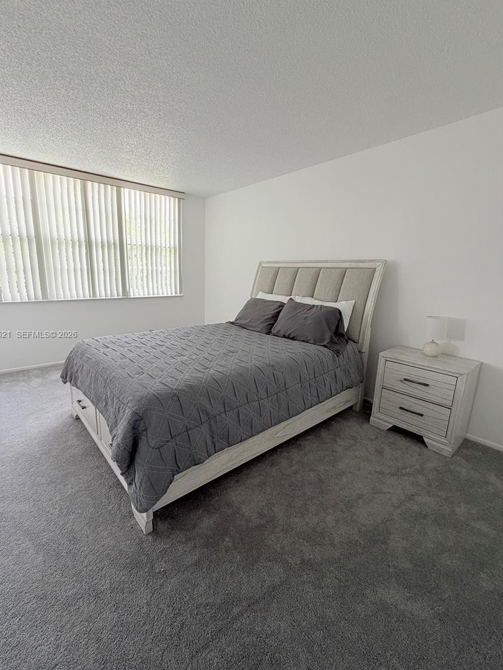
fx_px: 291
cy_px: 335
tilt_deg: -12.5
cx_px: 235
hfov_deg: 81.6
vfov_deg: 98.2
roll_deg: -1.7
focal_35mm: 15
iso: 125
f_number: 2.2
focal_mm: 2.22
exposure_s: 1/121
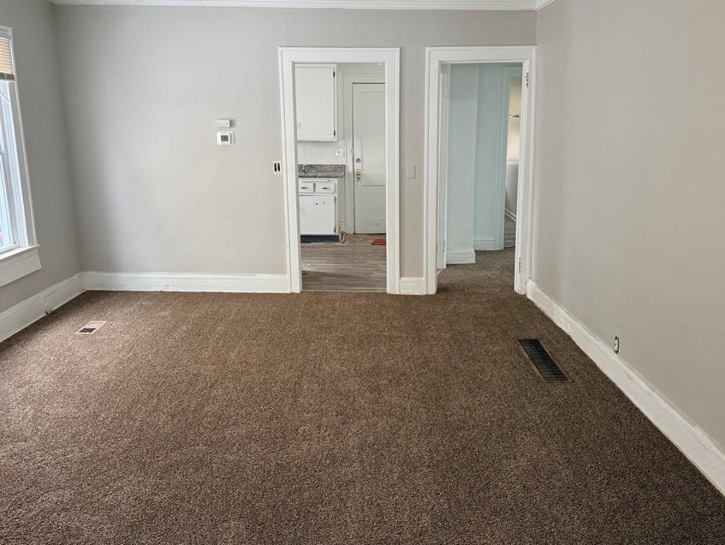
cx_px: 359
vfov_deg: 48.2
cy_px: 247
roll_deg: +0.6
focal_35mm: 29
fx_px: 608
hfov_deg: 61.6
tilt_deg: -10.4
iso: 200
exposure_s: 1/65
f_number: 1.78
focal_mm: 6.76
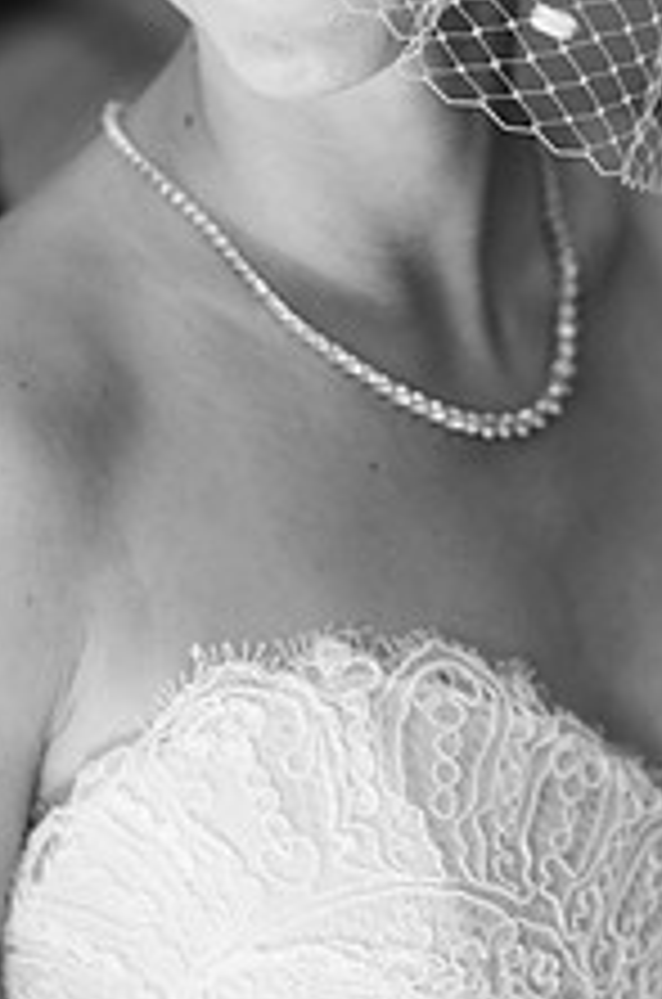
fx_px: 5902
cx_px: 277
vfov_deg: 9.6
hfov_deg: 6.4
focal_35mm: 213
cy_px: 0
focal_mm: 105
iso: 640
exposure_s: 1/80
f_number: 4
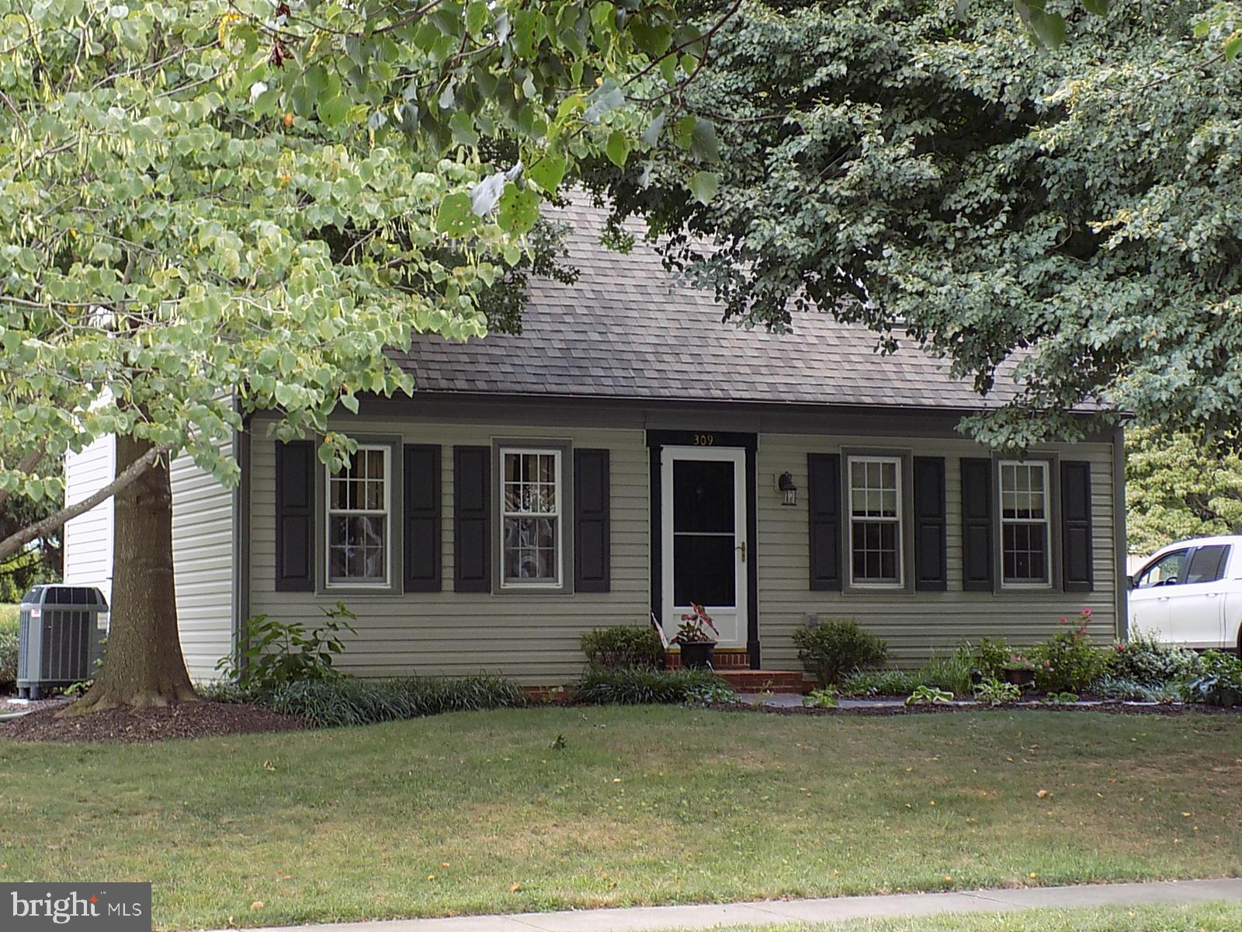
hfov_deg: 29.8
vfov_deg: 22.6
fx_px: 2332
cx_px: 621
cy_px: 466
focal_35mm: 65
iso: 100
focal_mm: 11.5
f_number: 4.1
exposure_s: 1/30
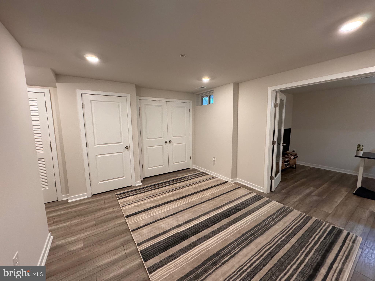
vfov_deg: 85.7
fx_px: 152
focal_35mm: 14
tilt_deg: -8.1
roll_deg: +0.5
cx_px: 188
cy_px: 140
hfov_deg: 102.1
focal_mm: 2.22
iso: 320
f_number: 2.2
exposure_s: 1/120
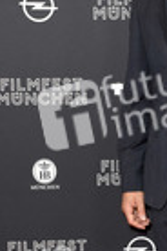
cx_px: 183
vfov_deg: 17.3
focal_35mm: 117
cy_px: 198
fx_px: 817
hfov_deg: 11.5
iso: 400
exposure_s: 1/100
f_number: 6.3
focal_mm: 27
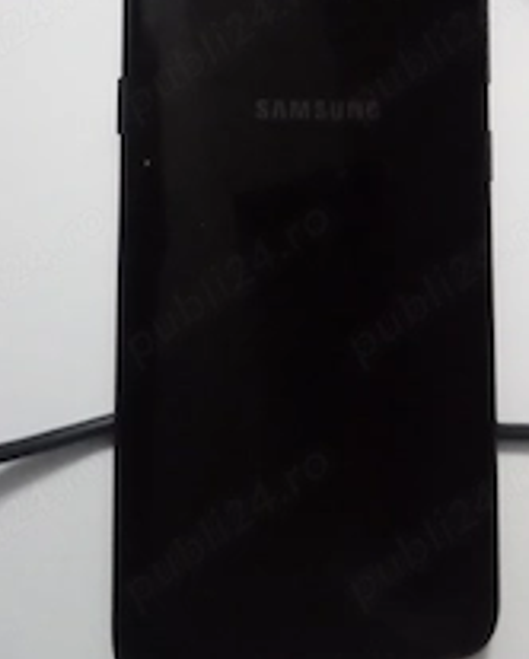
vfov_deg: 36.2
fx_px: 958
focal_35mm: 49
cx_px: 338
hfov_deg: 30.7
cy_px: 92
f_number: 1.8
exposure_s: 1/20
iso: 1348
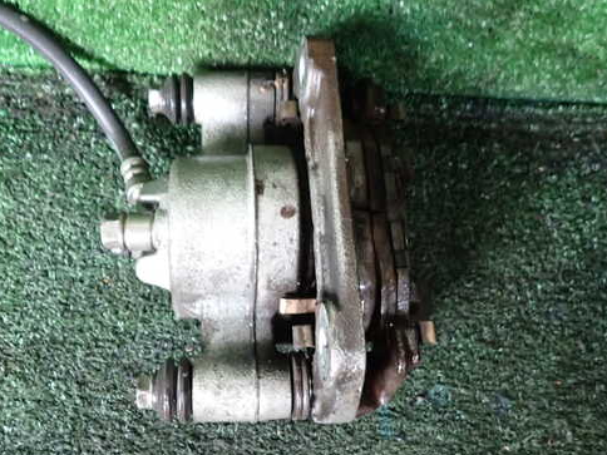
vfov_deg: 45.4
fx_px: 544
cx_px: 270
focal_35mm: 31
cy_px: 211
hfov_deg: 58.2
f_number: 2
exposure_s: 1/30
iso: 400
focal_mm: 4.5
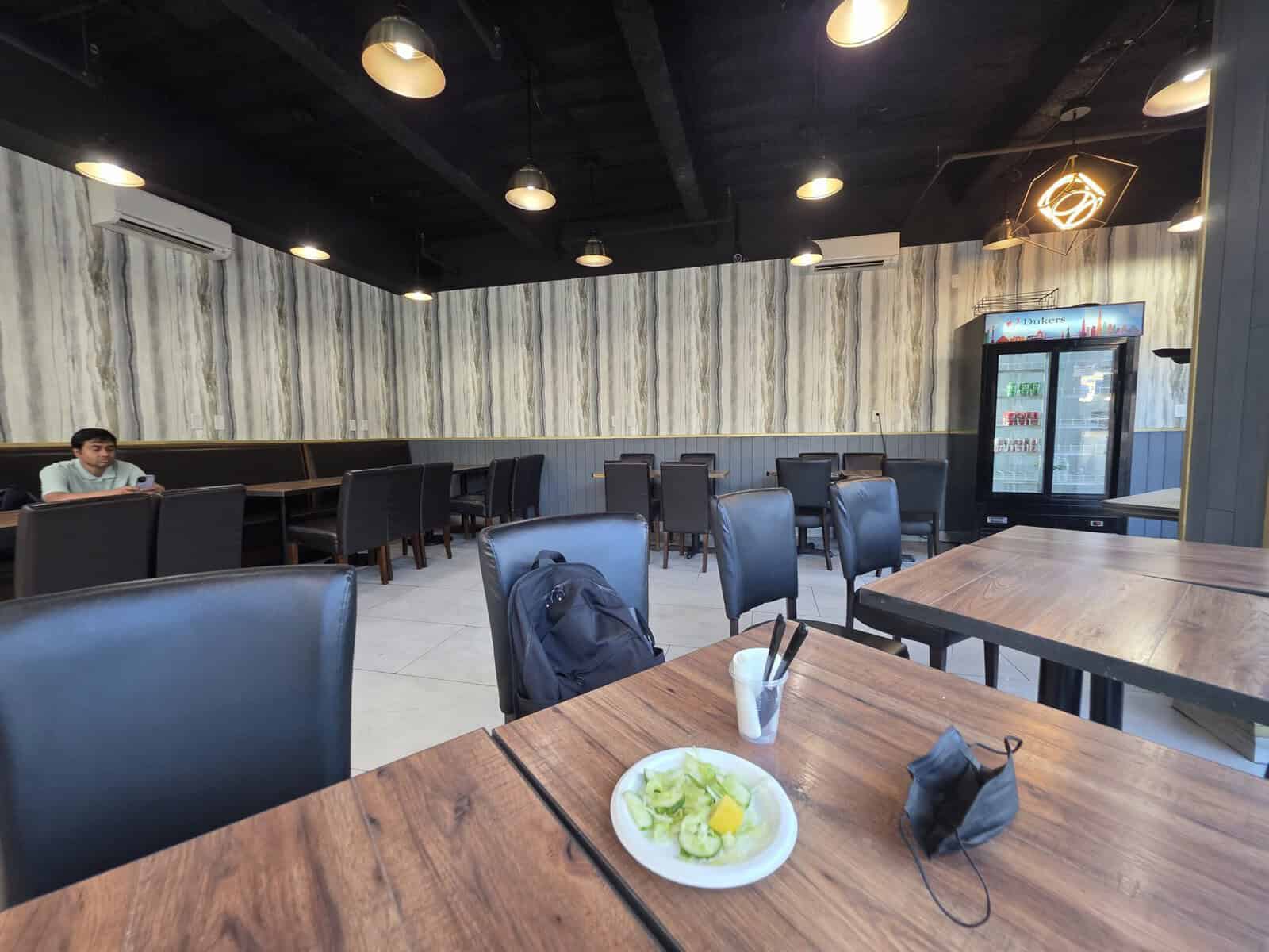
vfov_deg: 89.9
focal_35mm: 13
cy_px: 476
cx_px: 634
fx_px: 477
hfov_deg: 106.2
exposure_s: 1/60
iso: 160
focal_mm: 2.2
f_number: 1.9
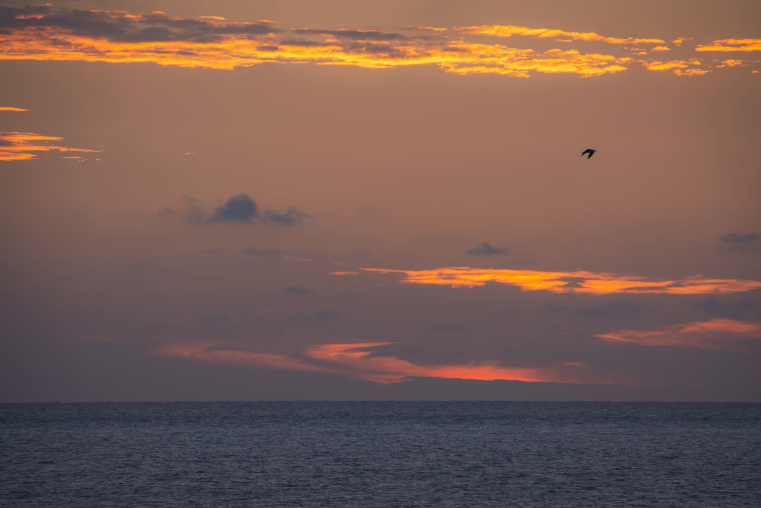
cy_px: 254
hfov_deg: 5.1
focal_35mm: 405
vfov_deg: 3.4
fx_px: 8561
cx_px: 380
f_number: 10
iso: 200
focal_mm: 270
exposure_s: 1/80
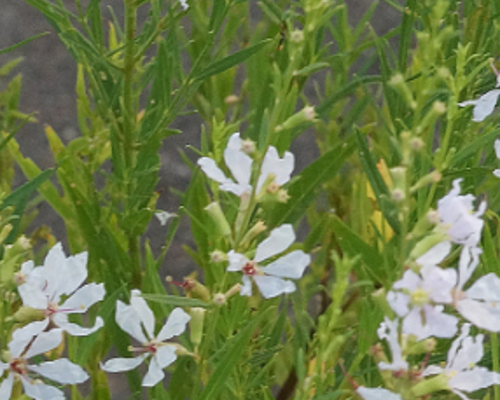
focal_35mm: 591
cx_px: -196
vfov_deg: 2.6
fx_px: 8749
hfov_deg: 3.3
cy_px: 515
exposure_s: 1/160
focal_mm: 100
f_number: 11
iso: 1250
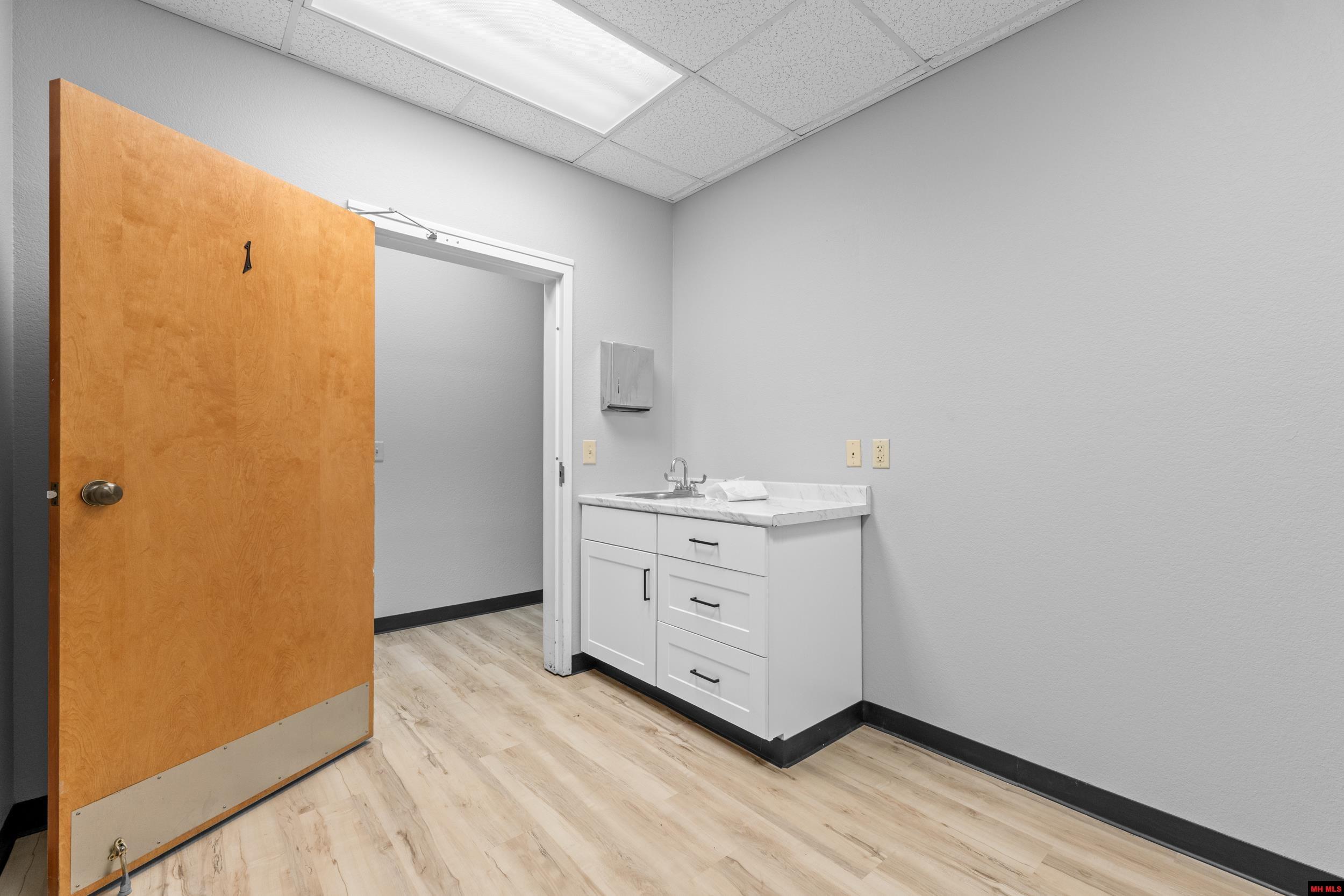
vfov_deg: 77.3
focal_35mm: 15
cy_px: 448
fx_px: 560
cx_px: 672
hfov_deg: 100.4
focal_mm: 10
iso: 400
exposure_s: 1/13
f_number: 7.1
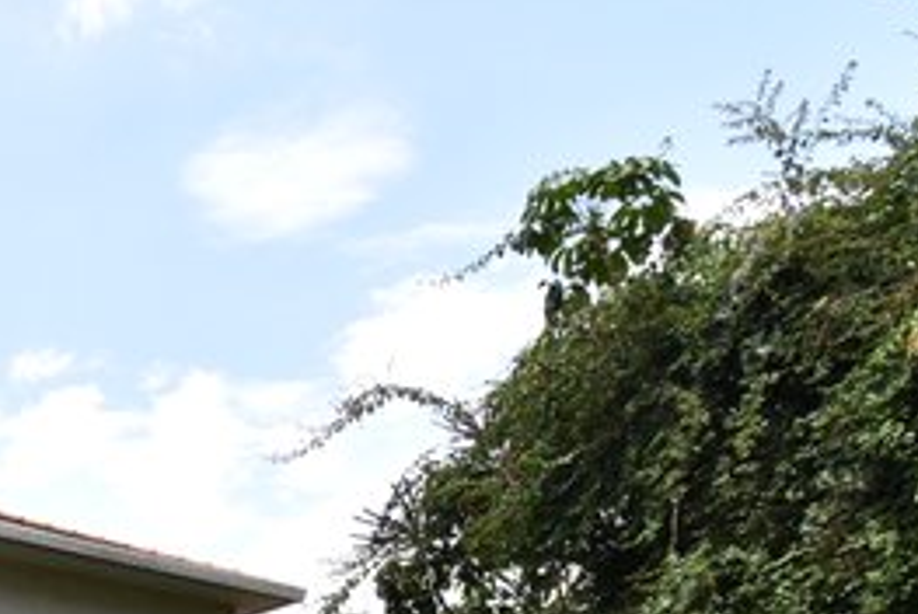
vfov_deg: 22.1
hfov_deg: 33.1
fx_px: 1251
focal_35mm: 49
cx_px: -182
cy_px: 959
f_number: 8
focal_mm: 10
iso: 100
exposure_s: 1/100
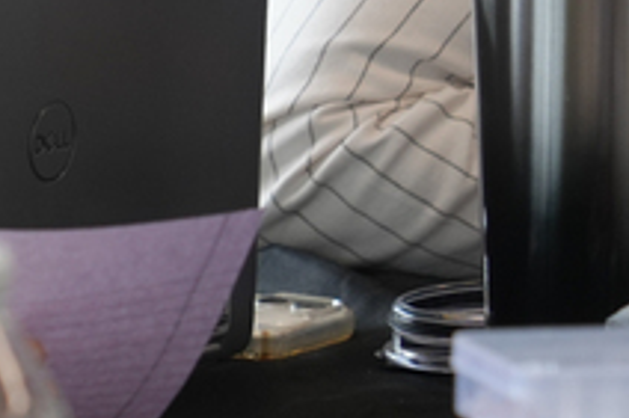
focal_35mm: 305
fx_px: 5325
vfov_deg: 4.5
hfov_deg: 6.5
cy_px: -73
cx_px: -694
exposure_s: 1/160
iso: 500
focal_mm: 63
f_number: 4
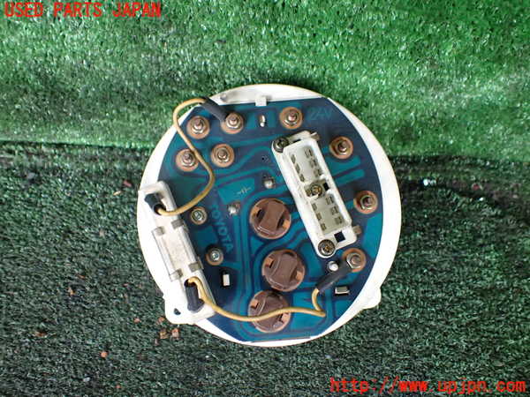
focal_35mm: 30
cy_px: 198
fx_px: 459
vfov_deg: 46.8
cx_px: 265
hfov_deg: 60.0
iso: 400
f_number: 2.3
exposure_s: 1/125
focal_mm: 5.4
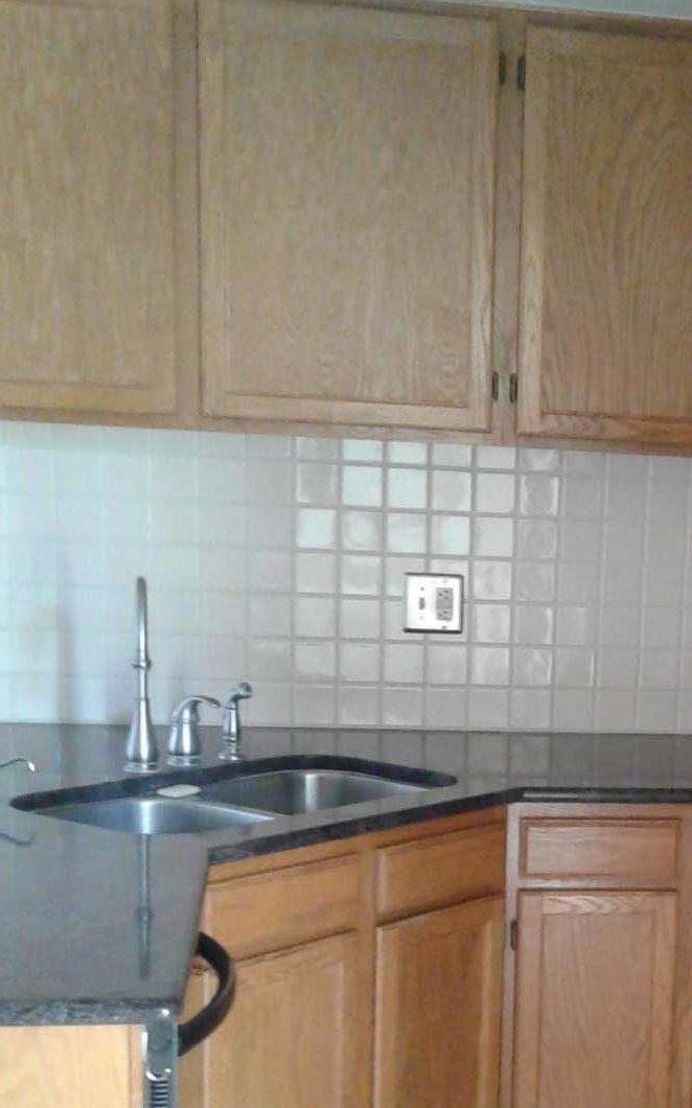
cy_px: 826
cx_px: 749
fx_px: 1993
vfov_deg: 30.6
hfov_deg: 19.0
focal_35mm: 66
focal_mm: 3.3
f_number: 2.2
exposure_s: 1/14
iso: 100
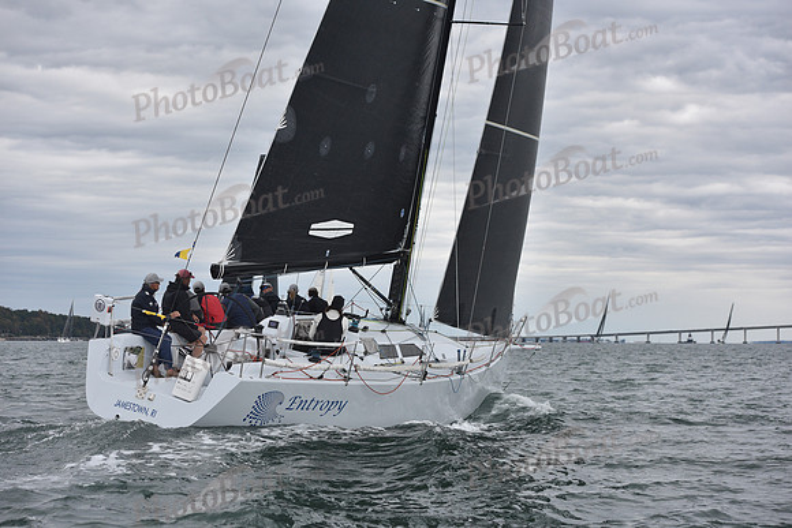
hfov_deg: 24.8
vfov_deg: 16.7
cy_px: 264
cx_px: 396
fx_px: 1804
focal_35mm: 82
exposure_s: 1/1000
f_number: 5
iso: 400
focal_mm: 82
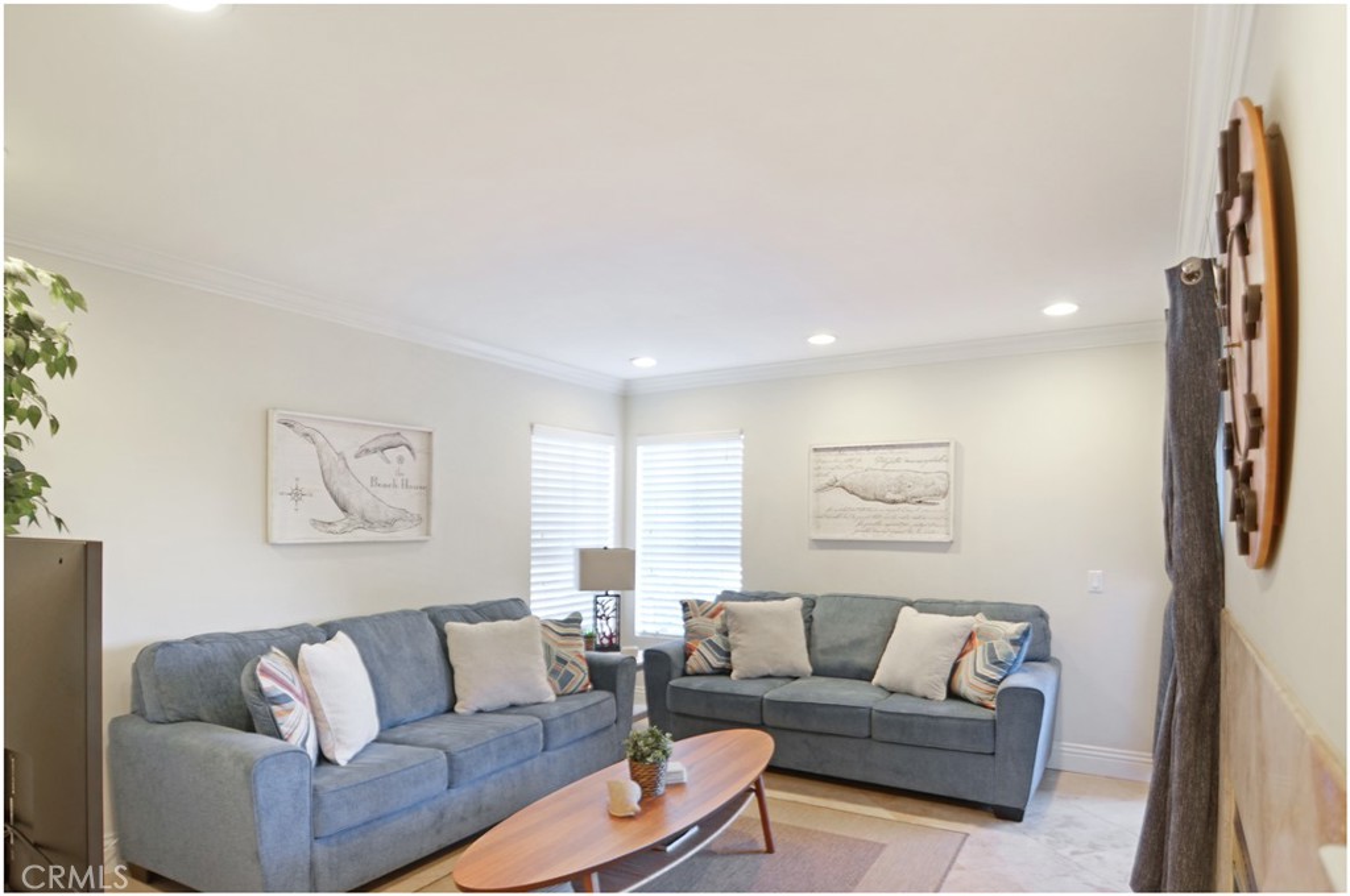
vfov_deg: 63.1
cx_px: 675
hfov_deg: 85.5
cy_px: 448
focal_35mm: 20
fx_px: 730
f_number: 2.8
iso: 100
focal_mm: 13
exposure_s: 1/6
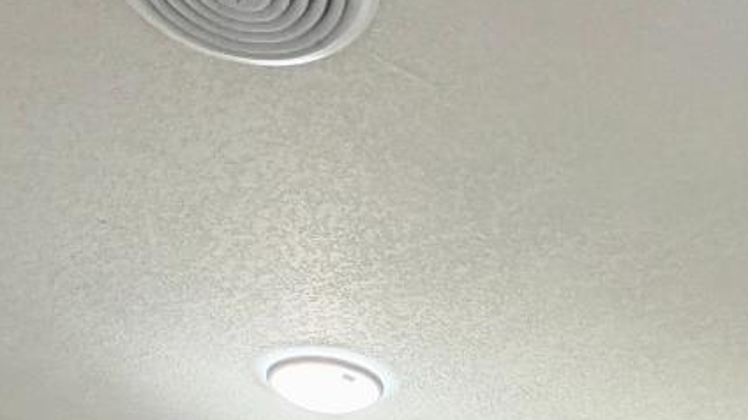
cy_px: 871
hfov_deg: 37.3
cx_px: 587
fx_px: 1070
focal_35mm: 54
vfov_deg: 16.3
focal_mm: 2.22
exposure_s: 1/120
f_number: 2.2
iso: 160
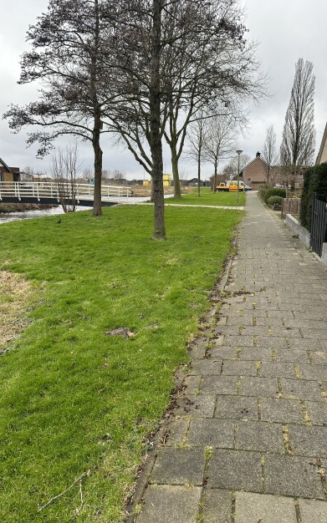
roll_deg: -0.1
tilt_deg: -12.5
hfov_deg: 47.5
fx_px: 371
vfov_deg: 70.4
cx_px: 184
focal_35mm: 26
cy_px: 260
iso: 80
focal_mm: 6.86
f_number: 1.78
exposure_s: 1/989
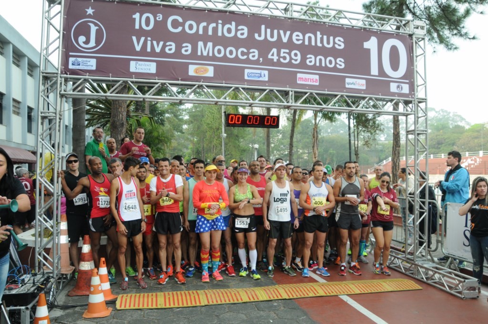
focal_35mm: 27
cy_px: 162
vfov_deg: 47.8
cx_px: 244
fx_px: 366
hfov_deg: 67.4
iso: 640
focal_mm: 18
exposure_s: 1/80
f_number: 7.1
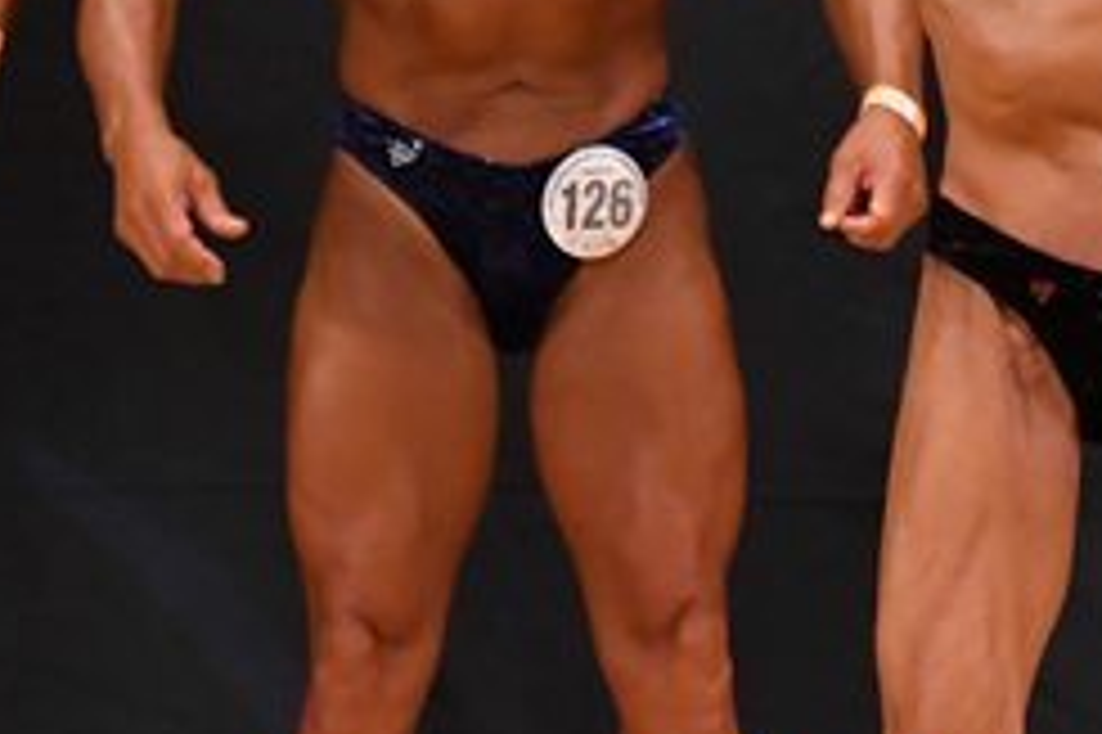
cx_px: 1545
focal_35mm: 950
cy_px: 378
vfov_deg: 1.4
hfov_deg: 2.2
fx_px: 29060
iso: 4500
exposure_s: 1/400
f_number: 5.6
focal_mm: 200
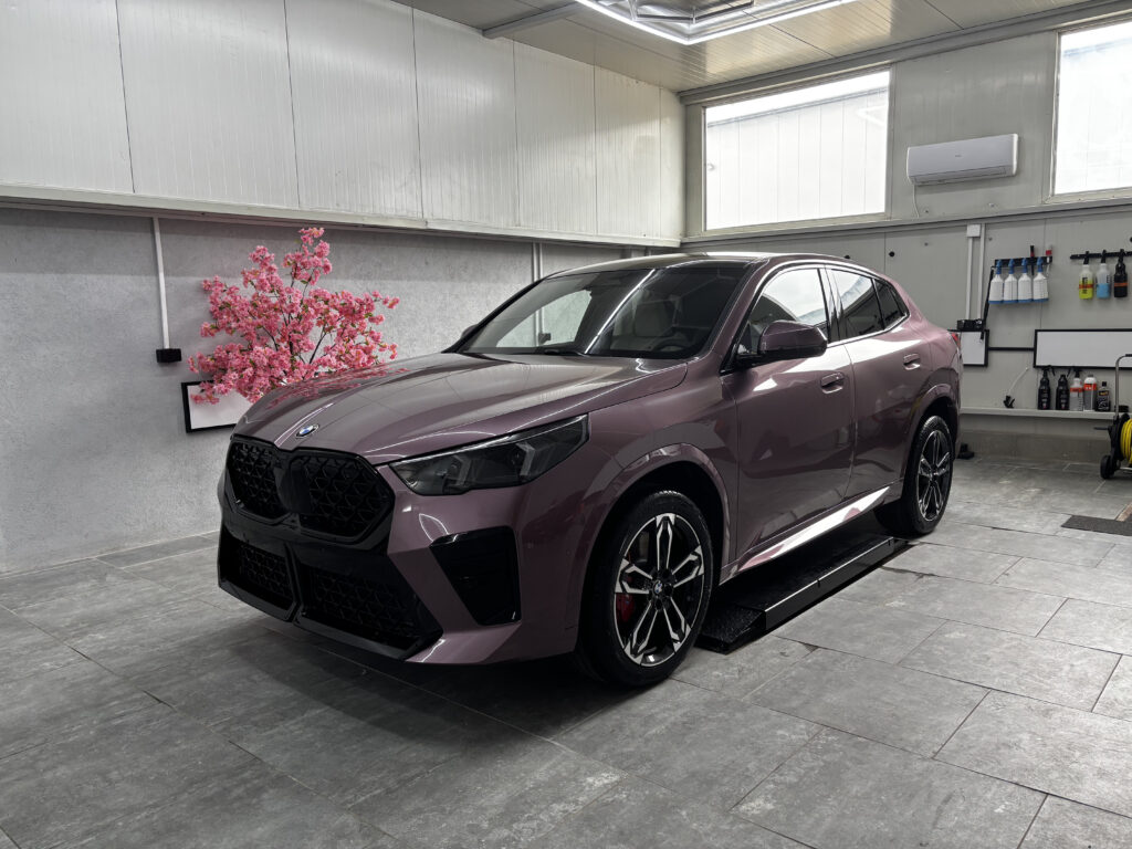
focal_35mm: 26
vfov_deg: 53.1
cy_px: 424
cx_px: 566
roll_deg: +1.4
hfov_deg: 67.3
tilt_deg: -8.0
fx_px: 850
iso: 80
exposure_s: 1/100
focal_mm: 5.96
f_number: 1.6
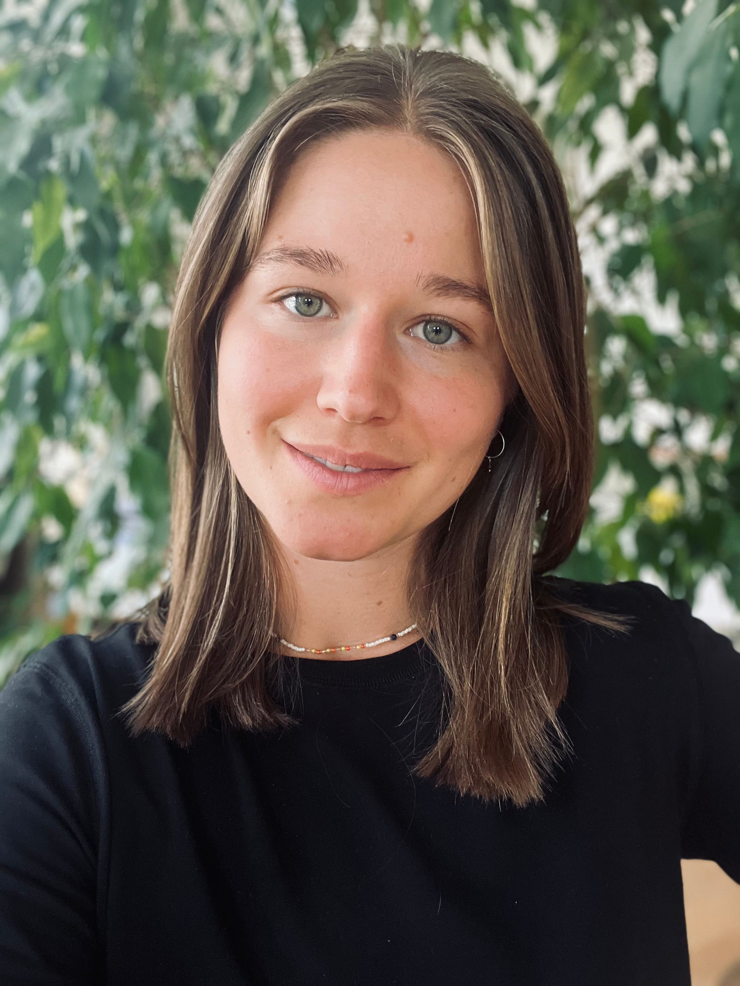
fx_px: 855
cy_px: 493
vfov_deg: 60.0
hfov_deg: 46.8
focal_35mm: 30
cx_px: 370
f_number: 2.2
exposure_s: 1/60
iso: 200
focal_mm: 2.71
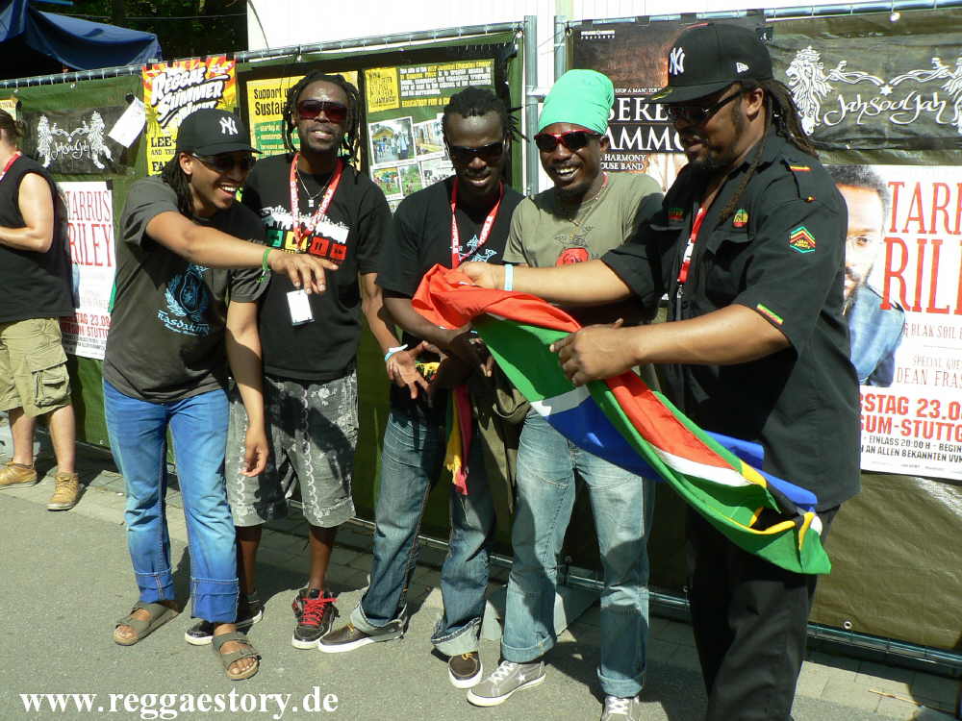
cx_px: 481
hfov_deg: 52.6
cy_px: 360
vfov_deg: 40.7
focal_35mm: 35
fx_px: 973
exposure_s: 1/250
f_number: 4
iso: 64
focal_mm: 6
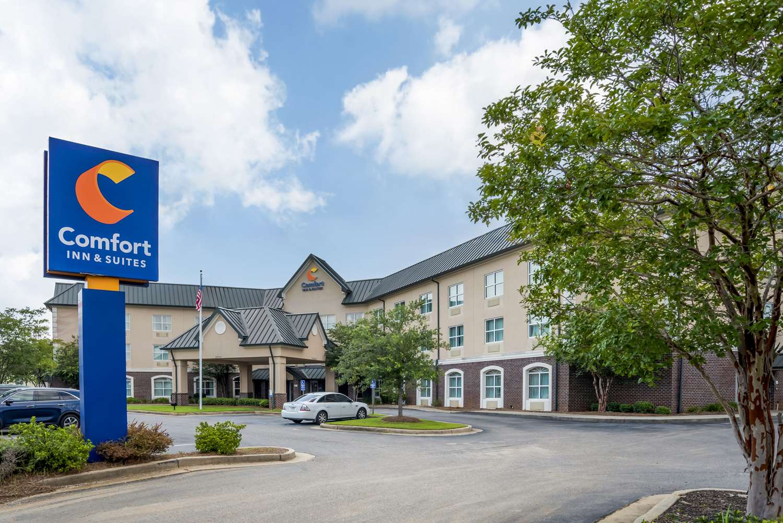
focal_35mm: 18
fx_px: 392
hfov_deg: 90.0
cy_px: 262
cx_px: 392
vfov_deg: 67.4
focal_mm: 18
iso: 400
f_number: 10
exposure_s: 1/320
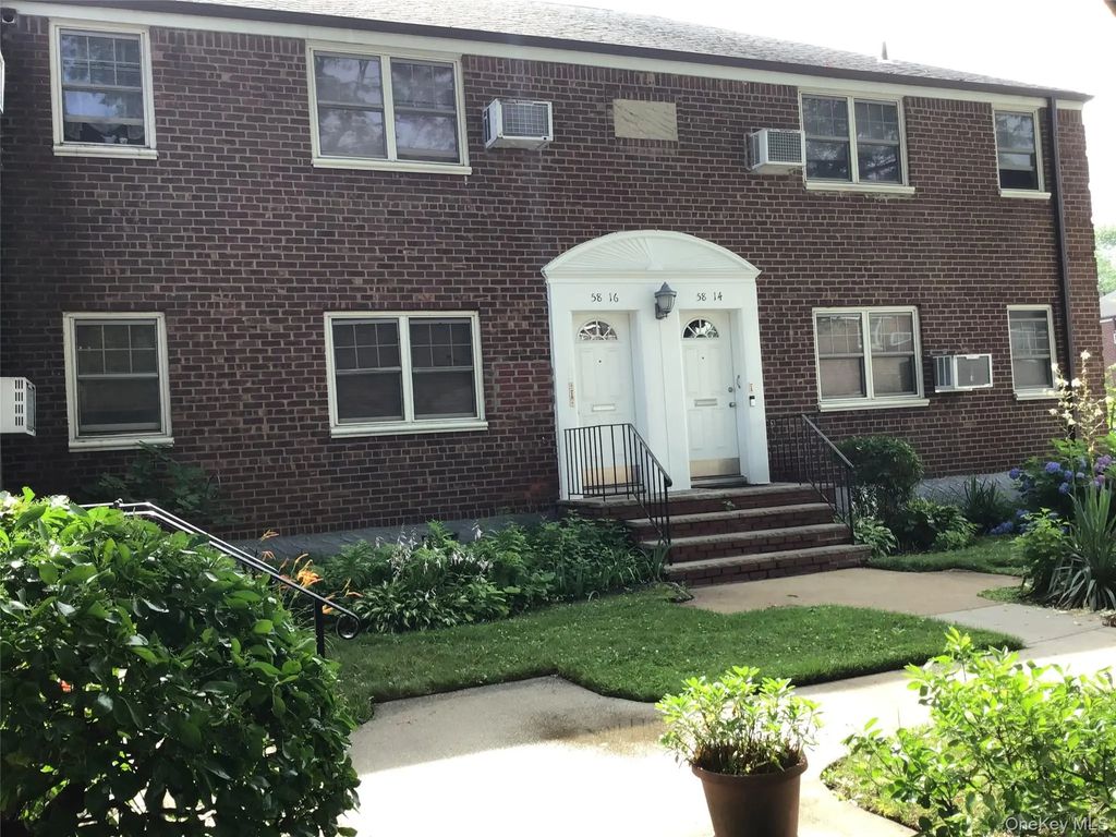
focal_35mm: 31
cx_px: 558
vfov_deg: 45.4
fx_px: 999
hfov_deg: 58.4
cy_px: 418
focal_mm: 3.3
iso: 25
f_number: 2.4
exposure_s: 1/138
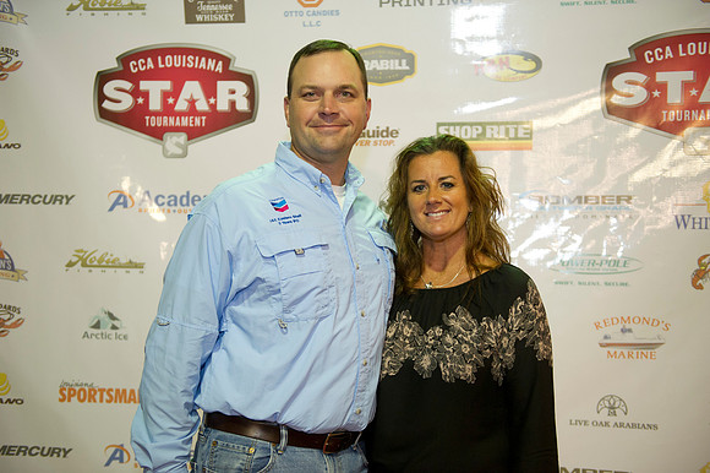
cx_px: 355
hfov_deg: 43.6
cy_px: 236
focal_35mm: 45
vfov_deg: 29.8
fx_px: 887
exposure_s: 1/60
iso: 1250
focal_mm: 45
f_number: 2.8
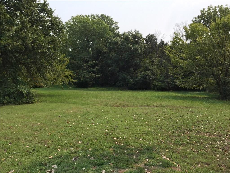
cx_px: 115
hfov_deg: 61.7
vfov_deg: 48.2
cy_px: 86
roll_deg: +0.0
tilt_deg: -3.2
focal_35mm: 29
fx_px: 193
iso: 32
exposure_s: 1/1319
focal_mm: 4.15
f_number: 2.2
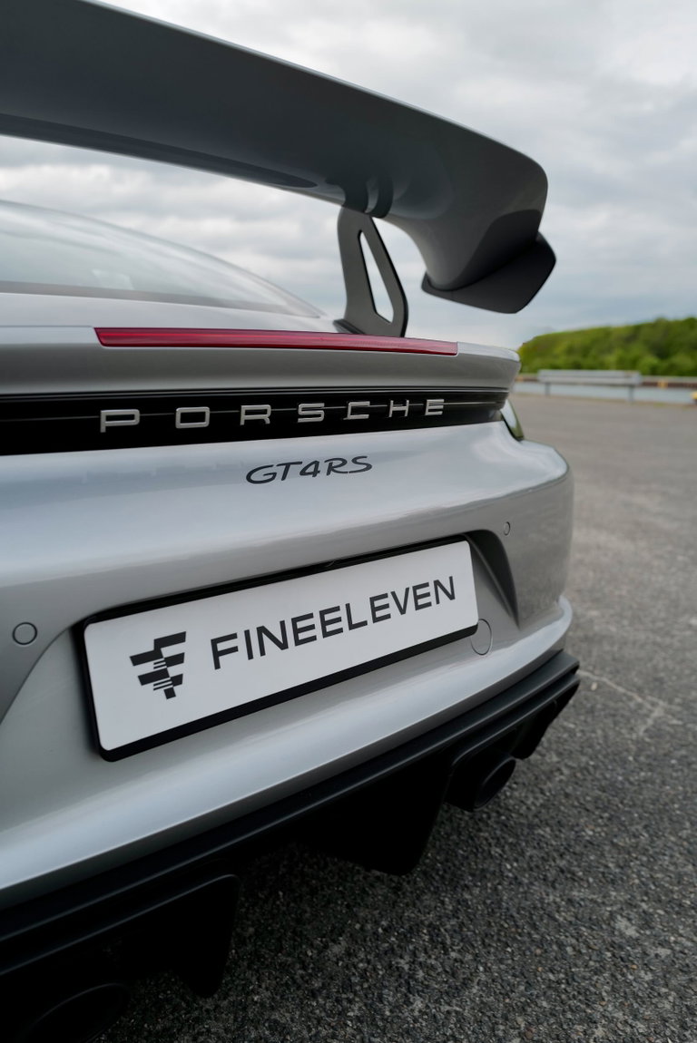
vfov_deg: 65.4
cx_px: 348
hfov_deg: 46.5
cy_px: 522
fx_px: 812
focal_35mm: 28
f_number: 3.5
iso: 100
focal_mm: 28
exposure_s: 1/80
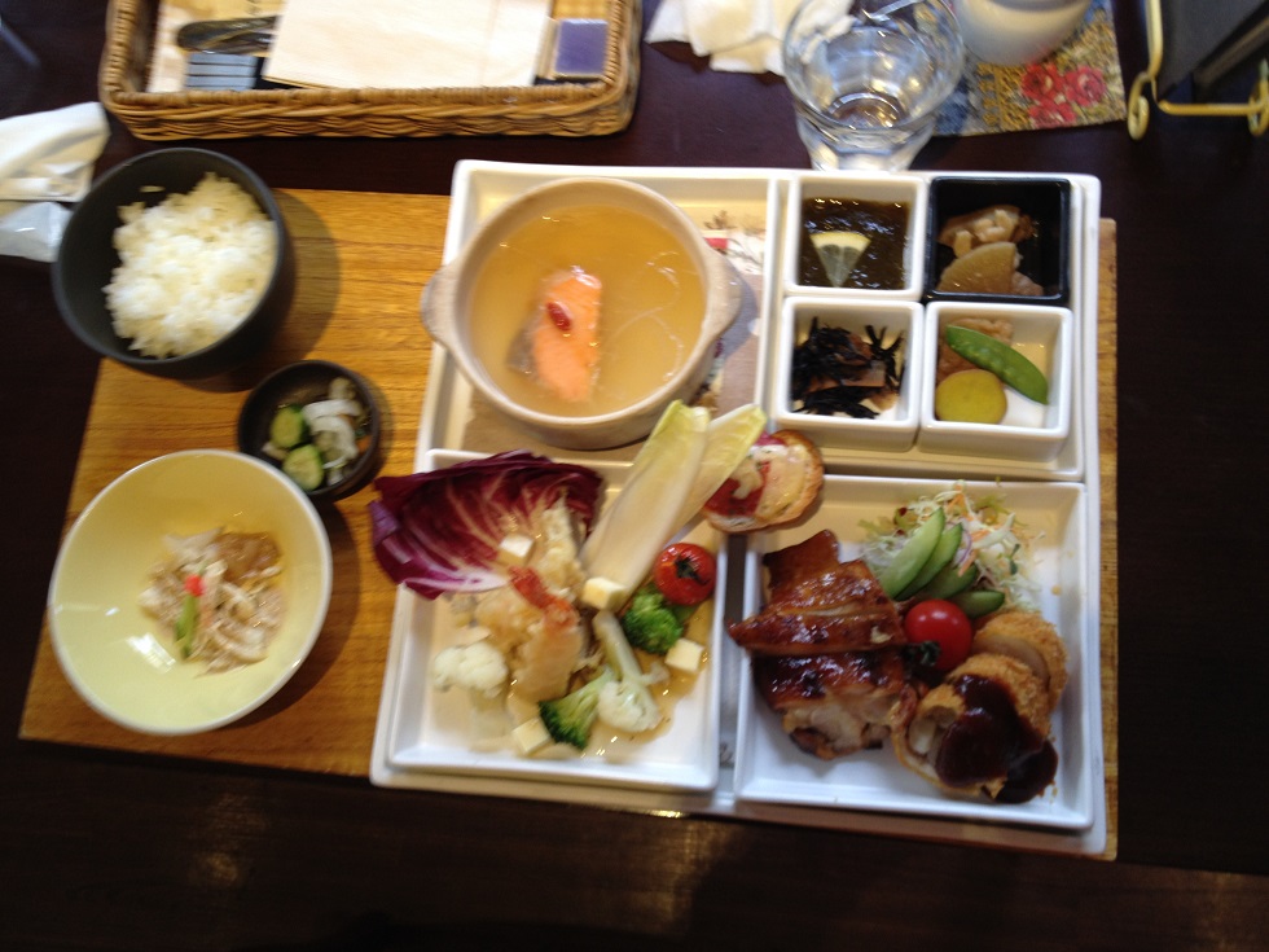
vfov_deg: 40.7
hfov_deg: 52.6
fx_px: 1283
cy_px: 476
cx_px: 634
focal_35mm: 35
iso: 50
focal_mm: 4.28
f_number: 2.4
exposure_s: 1/20
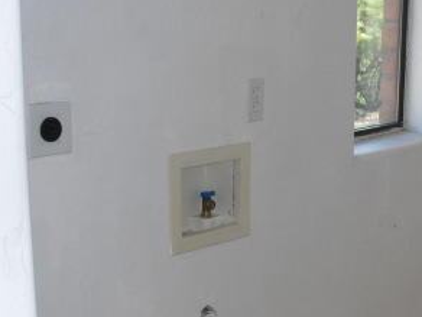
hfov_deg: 24.0
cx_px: 380
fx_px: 963
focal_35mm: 79
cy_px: 250
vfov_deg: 18.5
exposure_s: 1/60
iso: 100
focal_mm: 6.3
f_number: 3.1
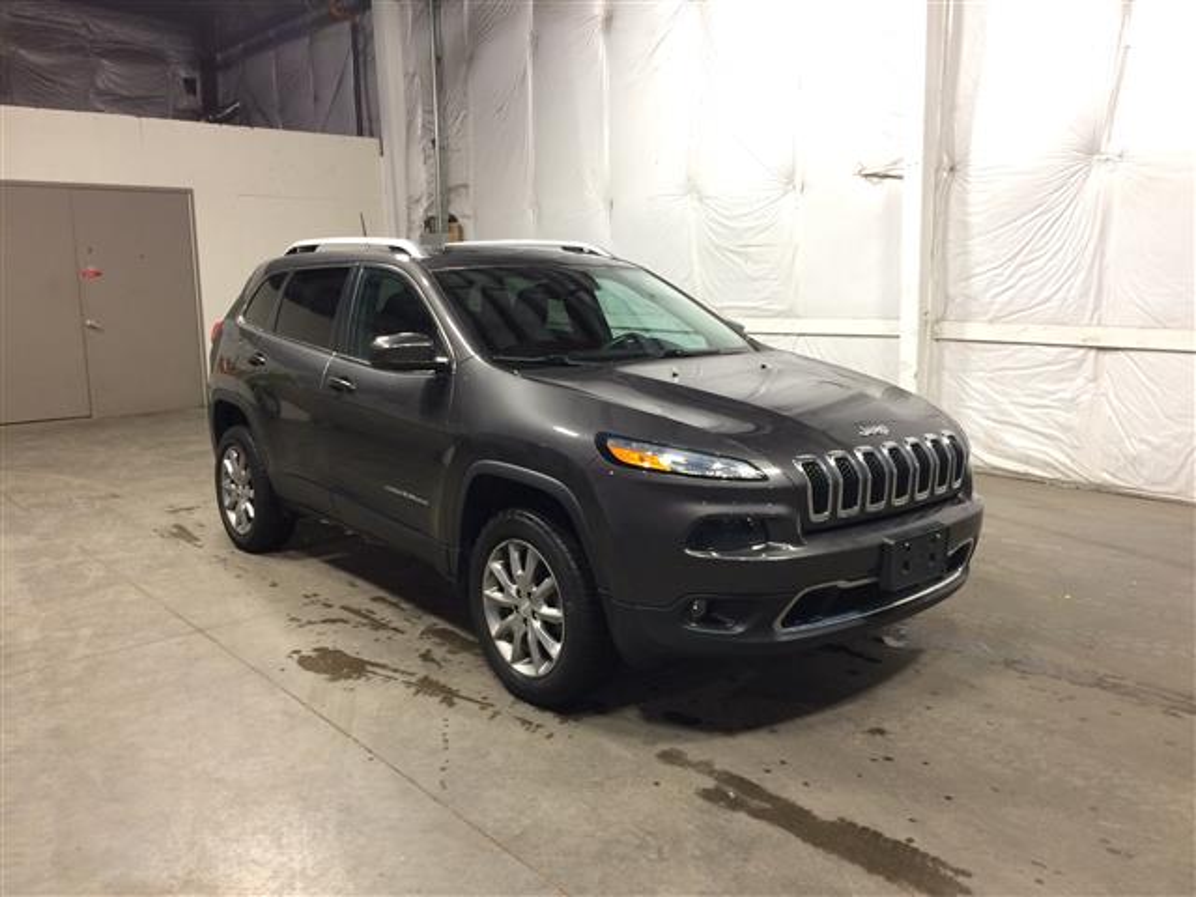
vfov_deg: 48.2
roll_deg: +1.0
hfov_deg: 61.7
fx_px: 1002
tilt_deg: -11.7
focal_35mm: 29
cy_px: 448
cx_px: 598
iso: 125
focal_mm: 4.15
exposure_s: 1/30
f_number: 2.2
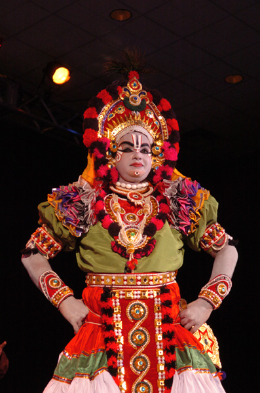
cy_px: 196
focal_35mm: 82
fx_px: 898
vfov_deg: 24.7
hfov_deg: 16.5
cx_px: 130
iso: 800
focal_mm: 55
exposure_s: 1/100
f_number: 2.8
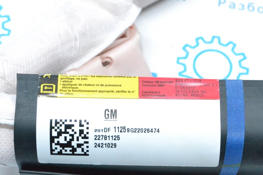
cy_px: 98
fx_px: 684
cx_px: 130
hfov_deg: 21.8
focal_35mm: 94
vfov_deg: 14.6
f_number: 11
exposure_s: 1/125
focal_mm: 55
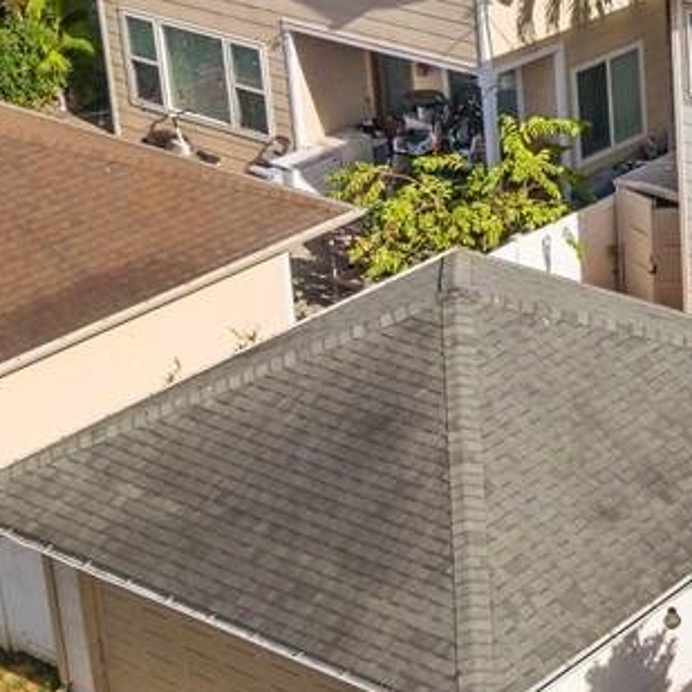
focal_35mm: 110
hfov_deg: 14.8
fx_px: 2488
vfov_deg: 15.7
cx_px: 1006
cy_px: 123
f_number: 1.8
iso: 210
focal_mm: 8.67
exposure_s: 1/160
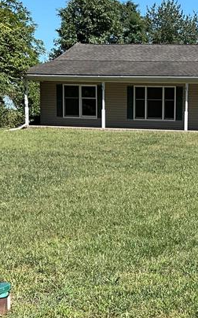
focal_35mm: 78
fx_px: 674
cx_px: 211
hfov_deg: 16.3
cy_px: 235
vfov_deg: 26.2
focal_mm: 3
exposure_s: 1/1221
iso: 25
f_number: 1.8
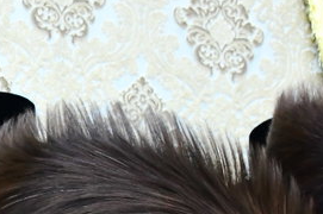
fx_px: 1855
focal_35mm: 207
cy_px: 350
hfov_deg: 9.7
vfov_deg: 6.5
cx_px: -113
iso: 4000
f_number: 5.6
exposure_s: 1/200
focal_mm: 40
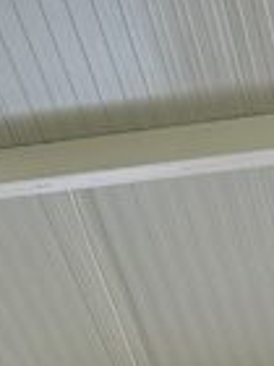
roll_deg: +1.3
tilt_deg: -6.0
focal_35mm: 176
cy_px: 1187
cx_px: 23
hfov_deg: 8.4
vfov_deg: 8.7
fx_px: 1857
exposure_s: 1/104
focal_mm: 6.86
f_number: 1.78
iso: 50
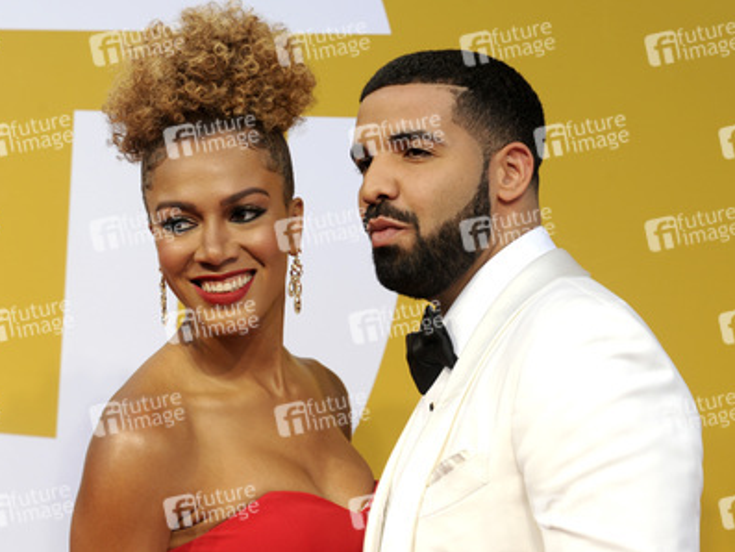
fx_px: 2315
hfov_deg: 18.0
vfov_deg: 13.6
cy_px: 276
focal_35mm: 109
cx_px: 346
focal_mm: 100
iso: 640
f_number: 6.3
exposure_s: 1/160
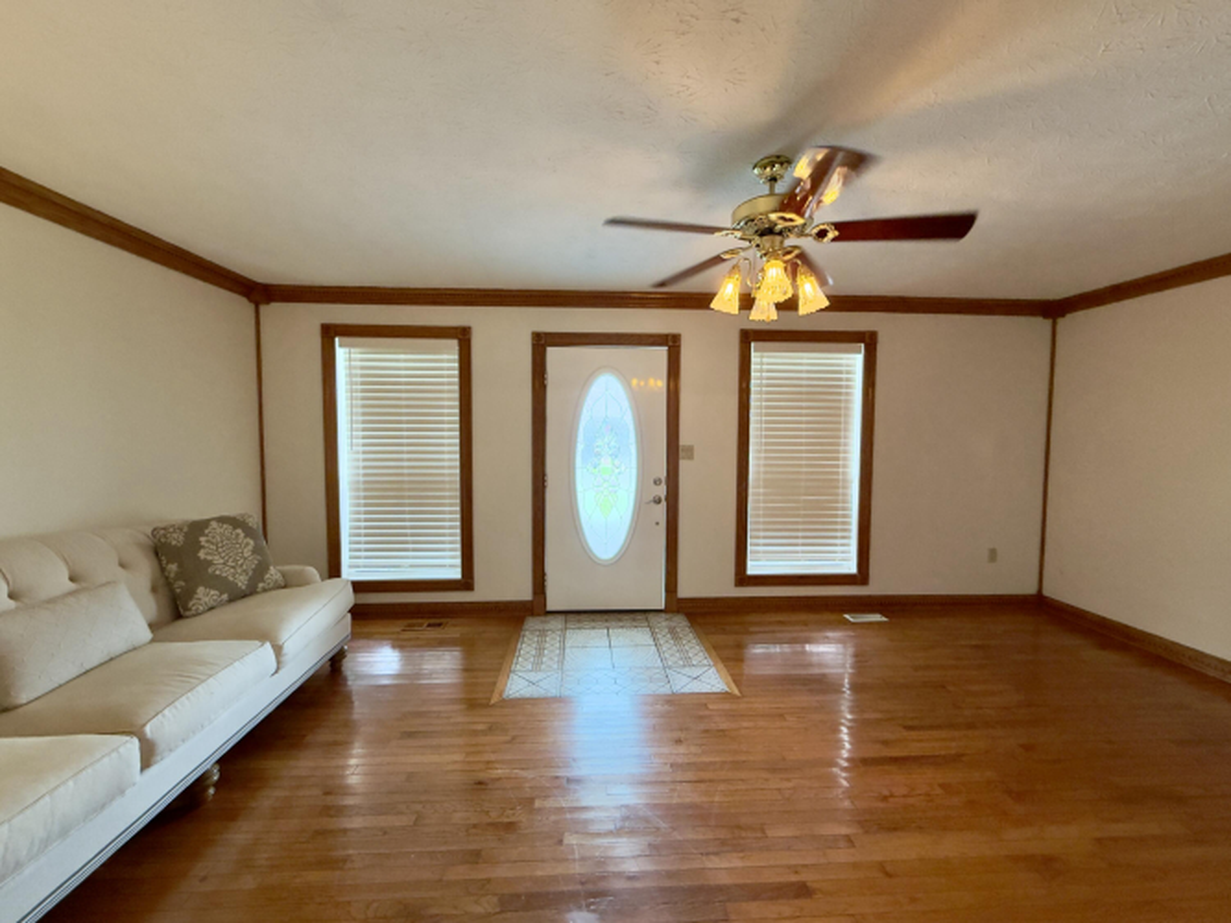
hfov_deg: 102.1
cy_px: 462
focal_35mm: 14
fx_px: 498
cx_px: 616
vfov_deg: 85.7
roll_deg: -1.4
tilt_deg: -3.2
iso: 250
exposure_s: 1/60
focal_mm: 2.22
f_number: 2.2
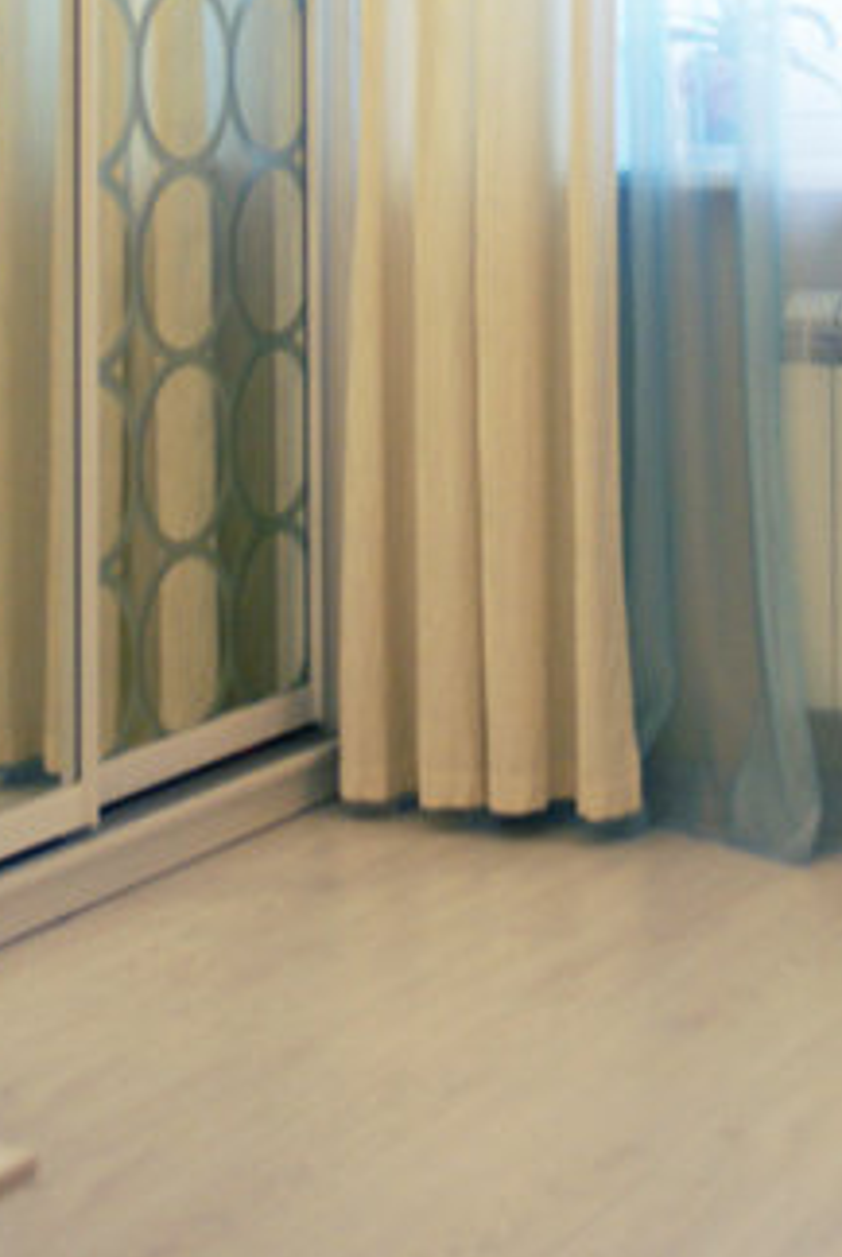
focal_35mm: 103
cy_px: -206
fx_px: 3602
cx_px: 586
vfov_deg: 18.8
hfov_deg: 13.3
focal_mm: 24
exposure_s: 1/40
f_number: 3.2
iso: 125
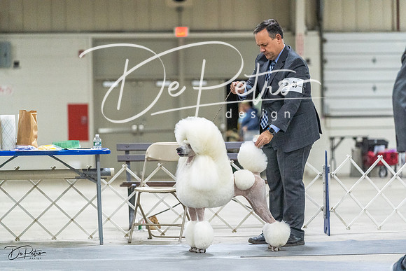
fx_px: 1579
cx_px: 203
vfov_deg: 9.8
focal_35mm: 140
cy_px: 136
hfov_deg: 14.7
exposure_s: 1/400
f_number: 3.2
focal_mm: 140
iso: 6400
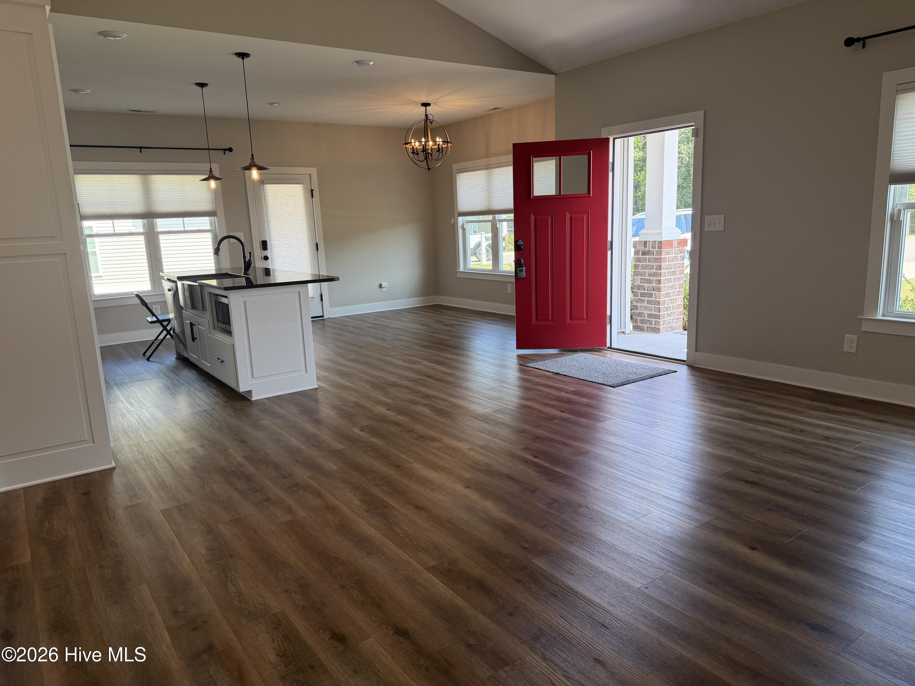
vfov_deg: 56.8
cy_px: 343
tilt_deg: -11.5
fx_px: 634
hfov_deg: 71.6
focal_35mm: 24
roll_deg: +3.1
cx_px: 458
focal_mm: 6.76
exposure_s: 1/203
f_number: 1.78
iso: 125
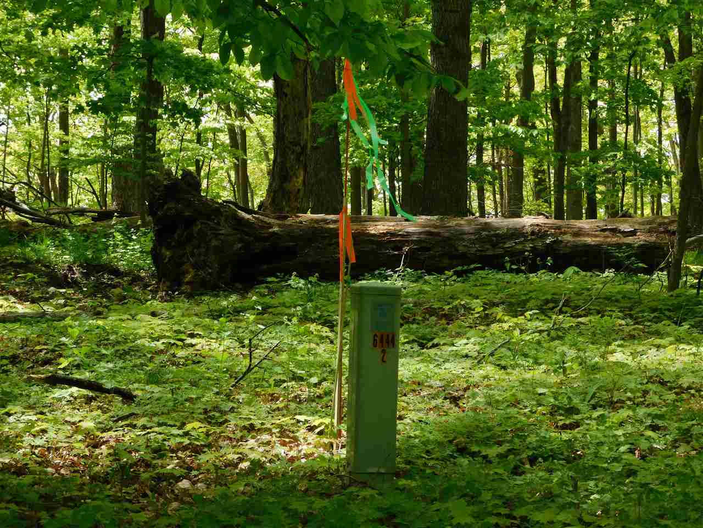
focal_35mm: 91
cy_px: 264
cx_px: 352
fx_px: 1848
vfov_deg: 16.2
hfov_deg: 21.5
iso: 125
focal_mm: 16.1
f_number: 4.5
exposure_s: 1/125
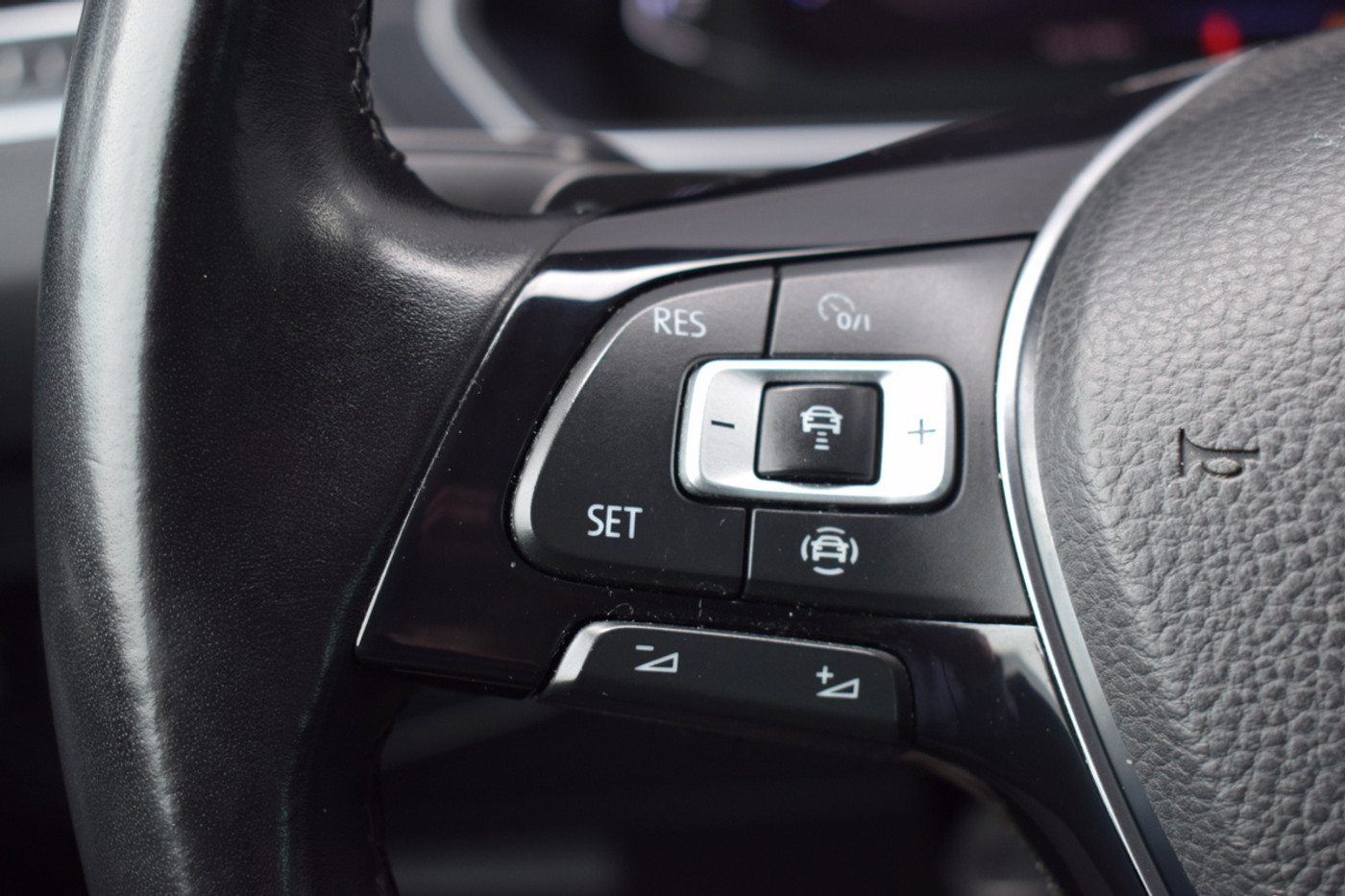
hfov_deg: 36.9
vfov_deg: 25.1
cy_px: 448
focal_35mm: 54
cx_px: 672
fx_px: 2017
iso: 400
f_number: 5.6
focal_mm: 36
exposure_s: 1/125
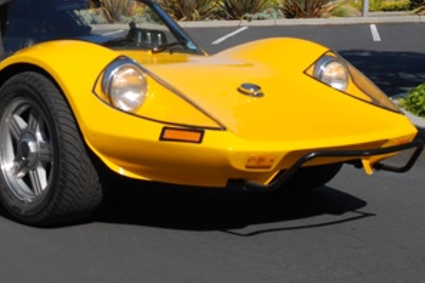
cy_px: 8
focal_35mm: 94
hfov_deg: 21.6
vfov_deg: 14.3
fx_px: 1110
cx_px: 129
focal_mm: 31
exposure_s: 1/320
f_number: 9
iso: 200
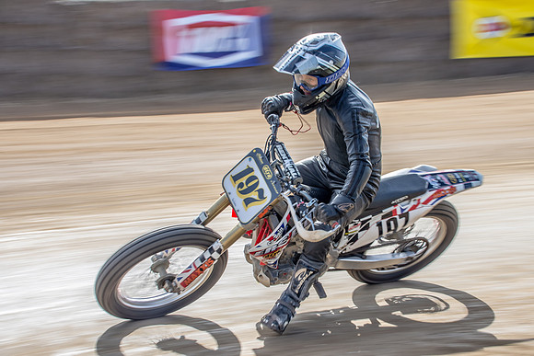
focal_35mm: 78
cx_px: 289
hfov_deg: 25.8
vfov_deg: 17.4
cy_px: 175
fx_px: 1164
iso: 100
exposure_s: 1/100
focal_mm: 48
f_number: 10
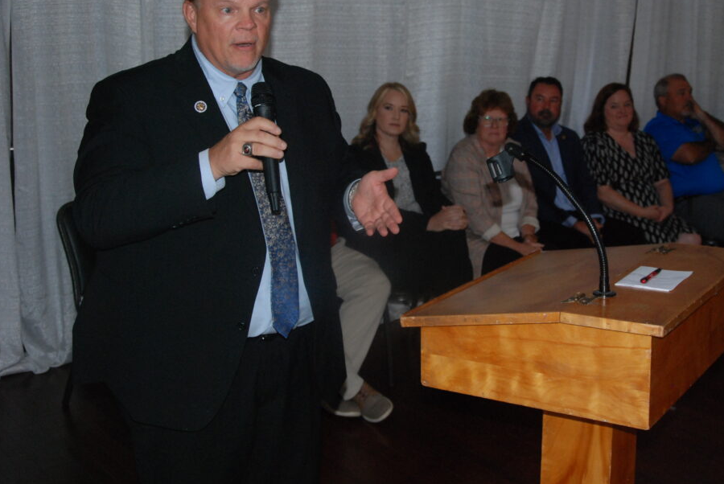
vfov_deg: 24.6
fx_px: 1107
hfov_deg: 36.1
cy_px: 203
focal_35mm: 55
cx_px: 437
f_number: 5
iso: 800
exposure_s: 1/60
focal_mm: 30
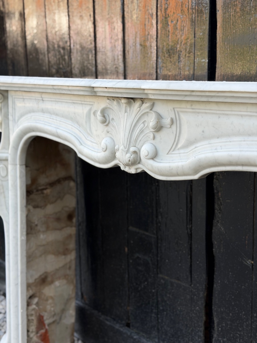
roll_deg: +0.5
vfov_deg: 39.7
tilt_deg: -11.5
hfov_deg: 30.3
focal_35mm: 48
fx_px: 475
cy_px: 172
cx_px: 128
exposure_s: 1/345
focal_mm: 6.76
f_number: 1.78
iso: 64
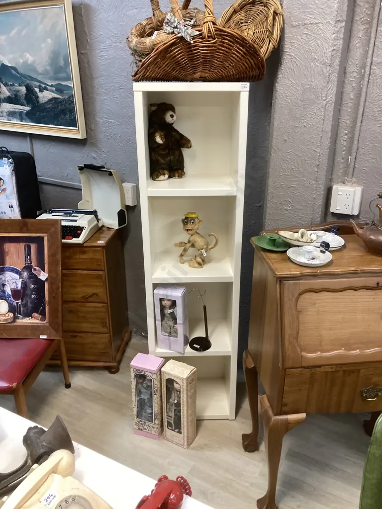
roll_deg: -0.7
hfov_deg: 49.7
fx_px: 412
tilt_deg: -22.2
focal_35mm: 28
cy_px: 254
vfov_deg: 63.4
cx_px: 191
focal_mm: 3.99
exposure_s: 1/50
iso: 80
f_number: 1.8
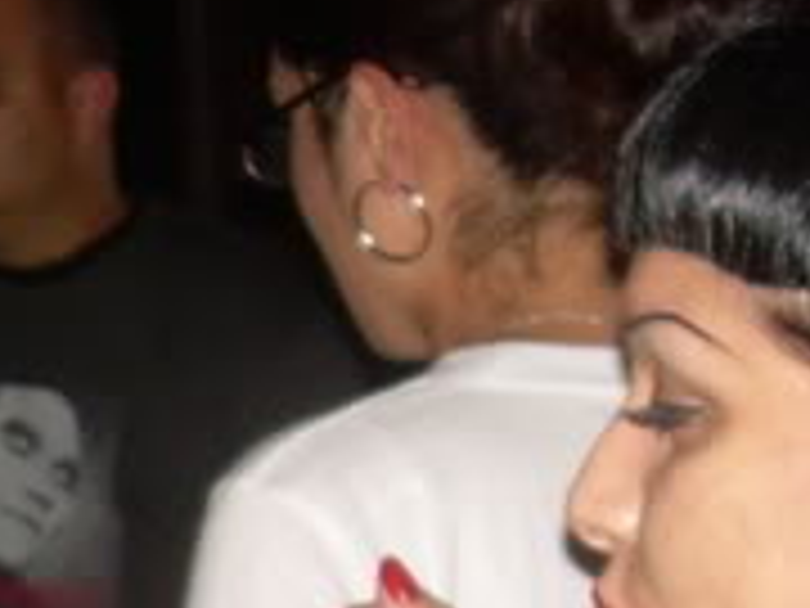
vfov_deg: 8.7
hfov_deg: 11.5
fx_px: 3955
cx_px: -45
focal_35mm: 169
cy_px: 703
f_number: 2.8
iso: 100
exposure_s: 1/60
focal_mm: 6.3
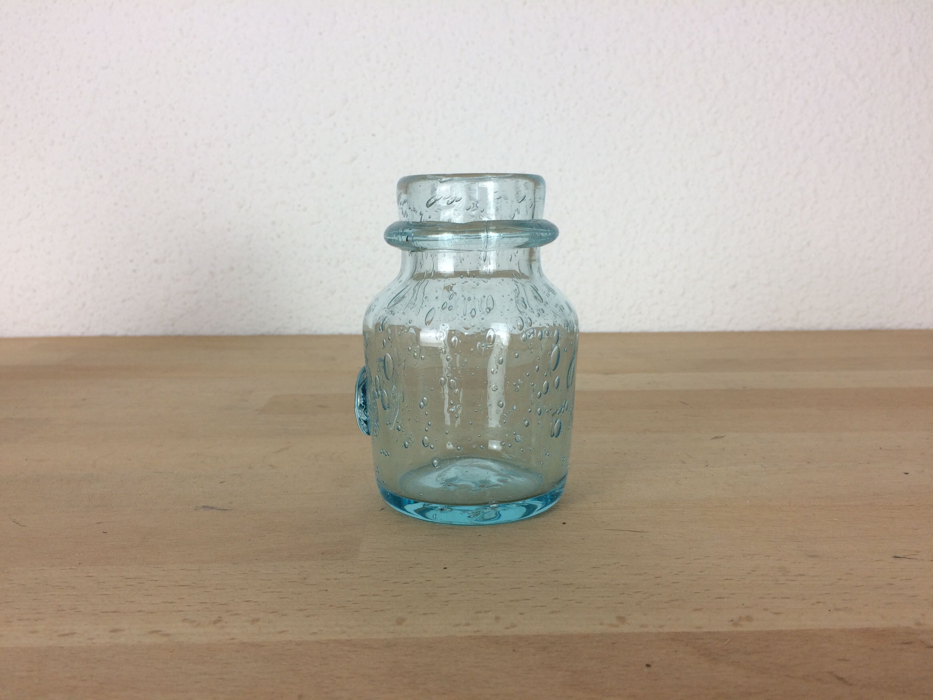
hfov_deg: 61.7
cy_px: 350
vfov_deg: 48.2
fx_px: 782
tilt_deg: -9.0
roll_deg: +0.1
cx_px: 466
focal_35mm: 29
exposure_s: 1/50
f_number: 2.2
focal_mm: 4.15
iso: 32
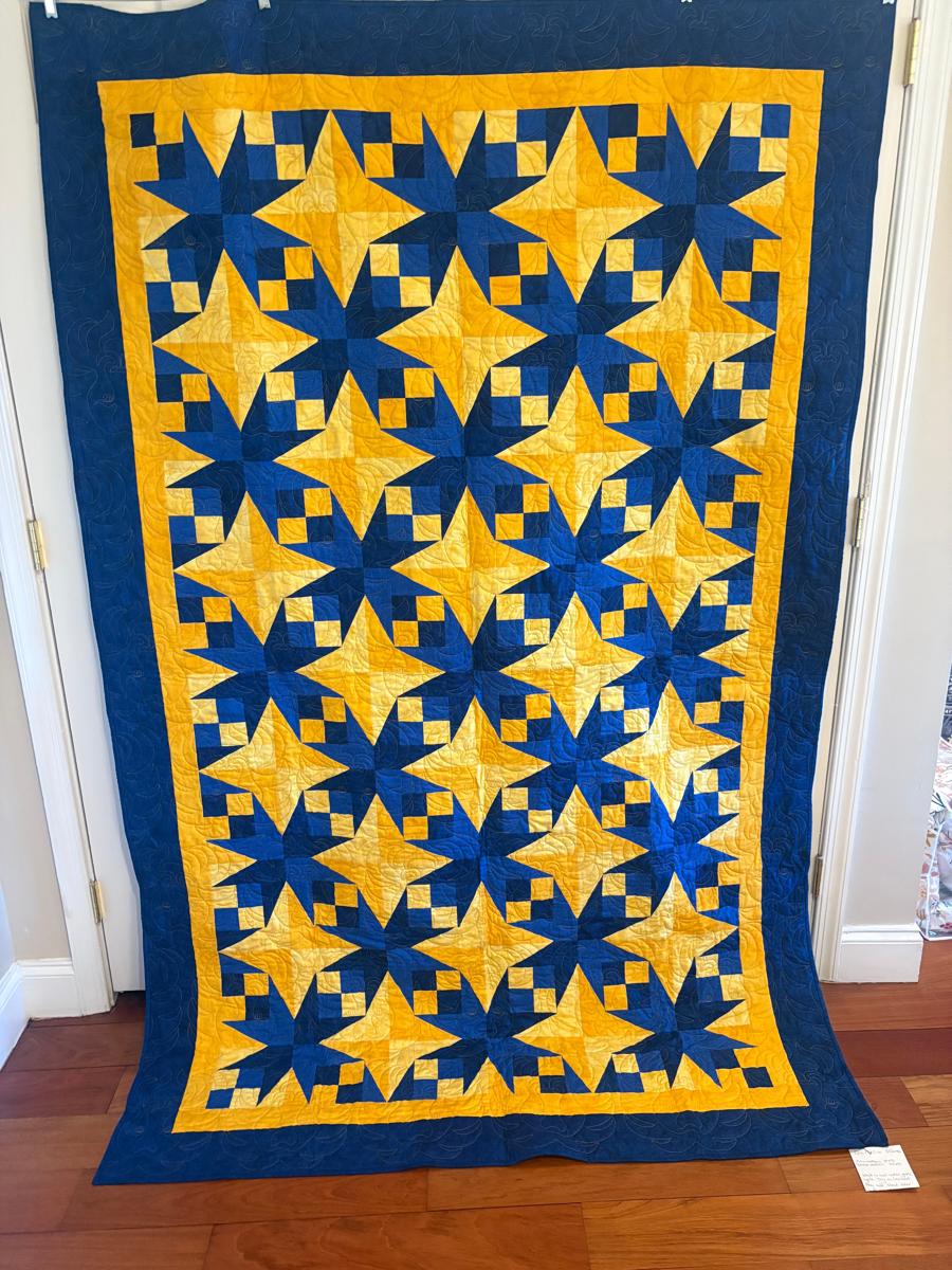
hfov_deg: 53.1
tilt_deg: -18.7
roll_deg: +1.8
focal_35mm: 26
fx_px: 953
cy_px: 635
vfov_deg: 67.3
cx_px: 476
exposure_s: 1/60
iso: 500
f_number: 1.6
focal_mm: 5.96
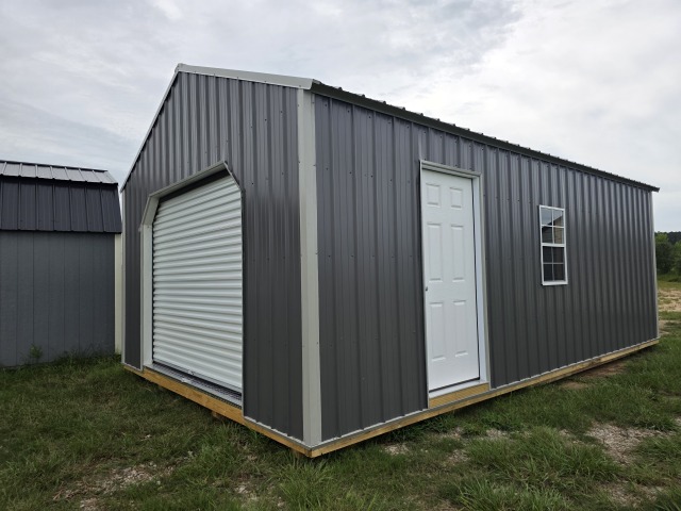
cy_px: 256
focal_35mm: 23
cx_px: 340
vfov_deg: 58.9
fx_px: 452
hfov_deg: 73.9
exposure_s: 1/5447
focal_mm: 6.3
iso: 80
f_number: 1.7
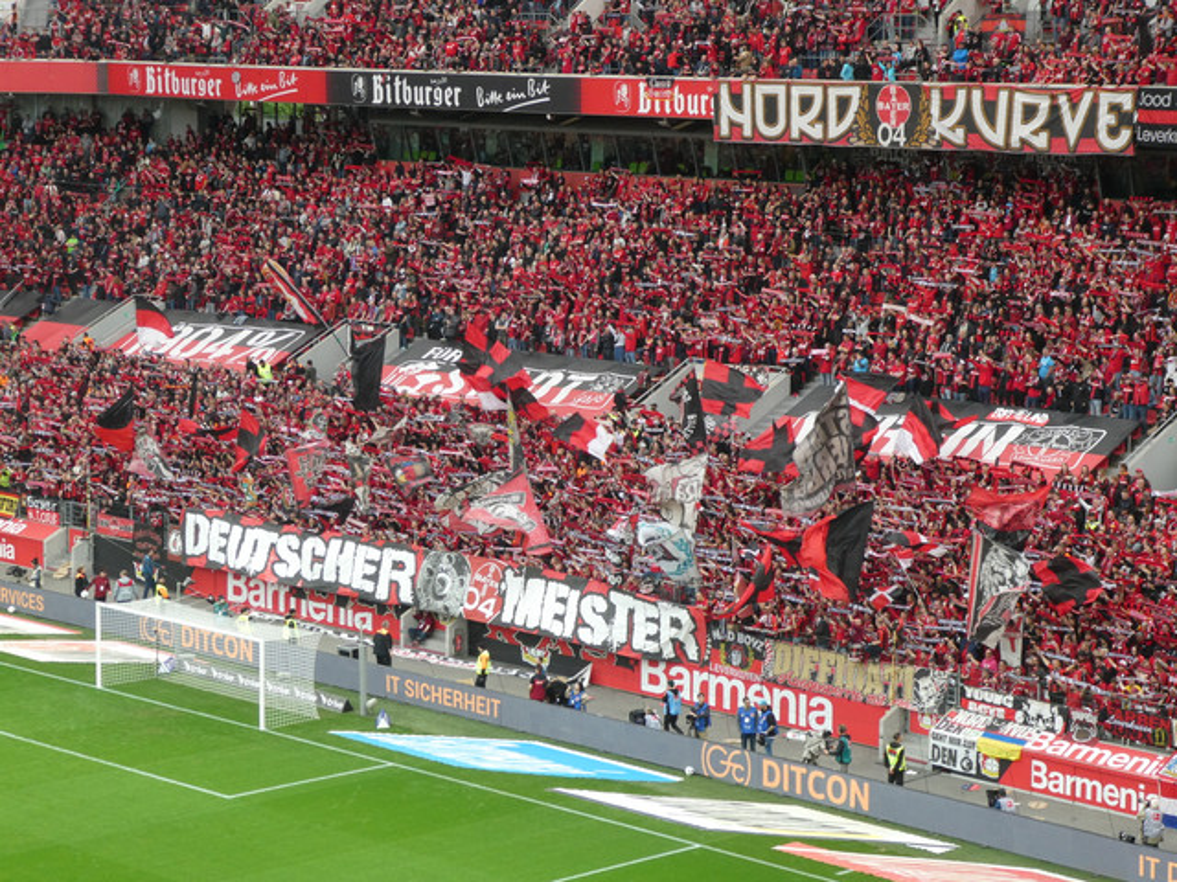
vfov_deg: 17.6
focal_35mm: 84
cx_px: 588
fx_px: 2856
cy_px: 441
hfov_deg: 23.3
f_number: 4.8
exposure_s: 1/80
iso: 200
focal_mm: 15
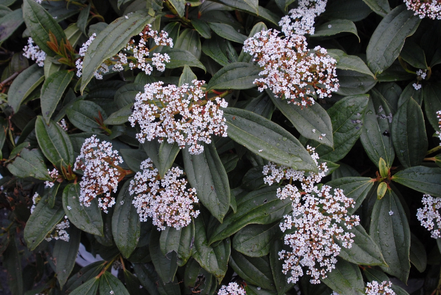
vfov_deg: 32.0
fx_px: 515
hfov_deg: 46.4
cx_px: 220
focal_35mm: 42
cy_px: 148
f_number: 7.1
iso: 400
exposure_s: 1/180
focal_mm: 28
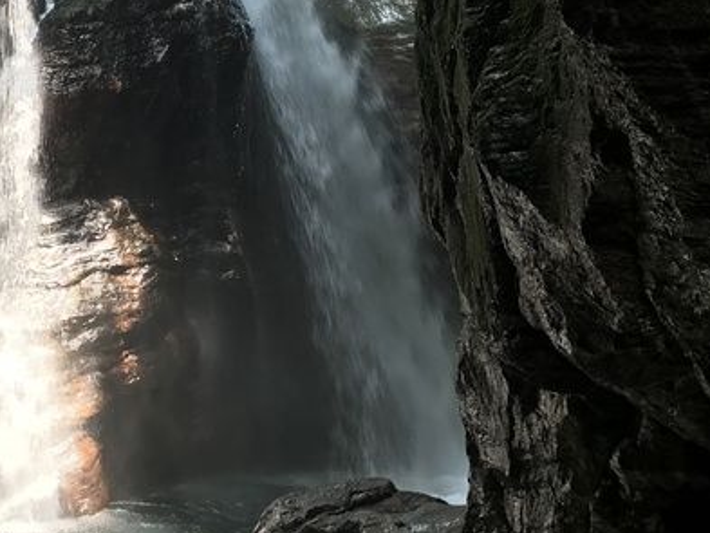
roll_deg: -1.4
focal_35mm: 58
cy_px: -5
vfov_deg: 24.1
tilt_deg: +14.3
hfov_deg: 31.2
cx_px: 28
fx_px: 1190
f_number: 1.8
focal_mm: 3.99
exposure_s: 1/60
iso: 25
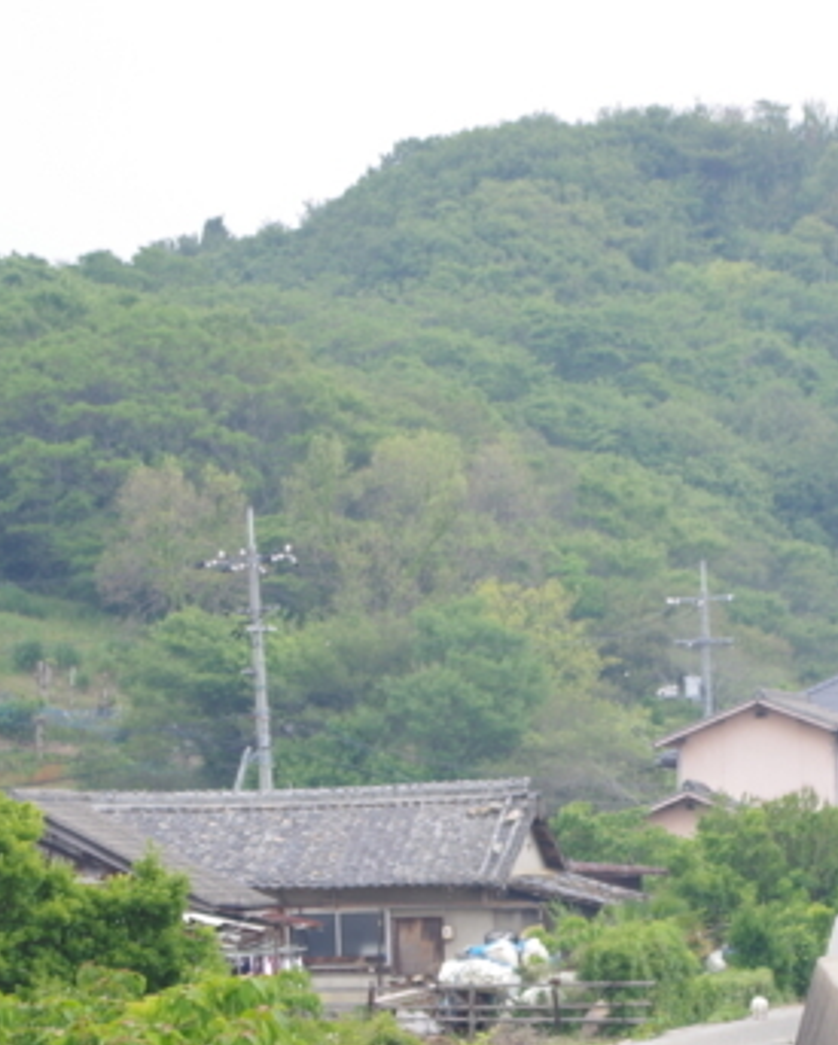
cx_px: 719
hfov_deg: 6.8
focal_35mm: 229
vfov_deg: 8.4
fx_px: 7090
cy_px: 948
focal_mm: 55
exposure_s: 1/125
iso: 100
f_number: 5.6
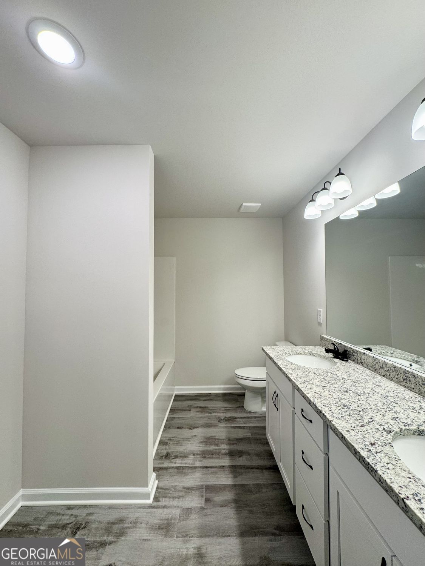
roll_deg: +0.6
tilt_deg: +1.7
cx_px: 212
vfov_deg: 102.1
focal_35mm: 14
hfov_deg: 85.7
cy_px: 283
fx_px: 229
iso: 125
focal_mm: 2.22
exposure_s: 1/120
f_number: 2.2
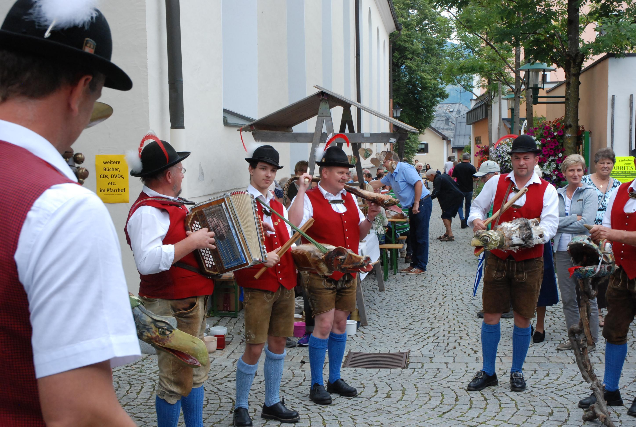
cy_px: 214
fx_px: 823
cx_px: 318
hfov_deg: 42.2
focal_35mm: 46
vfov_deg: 29.1
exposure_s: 1/400
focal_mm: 31
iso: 800
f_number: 10
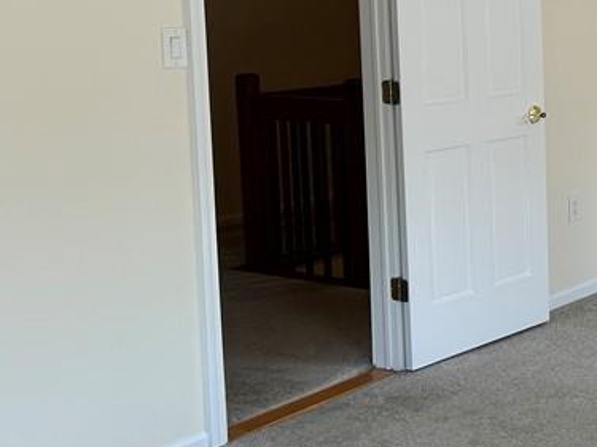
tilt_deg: -7.1
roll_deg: +0.4
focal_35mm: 71
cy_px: 99
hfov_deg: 23.7
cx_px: 801
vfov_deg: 20.5
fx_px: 1224
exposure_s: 1/232
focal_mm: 5.7
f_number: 1.5
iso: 40
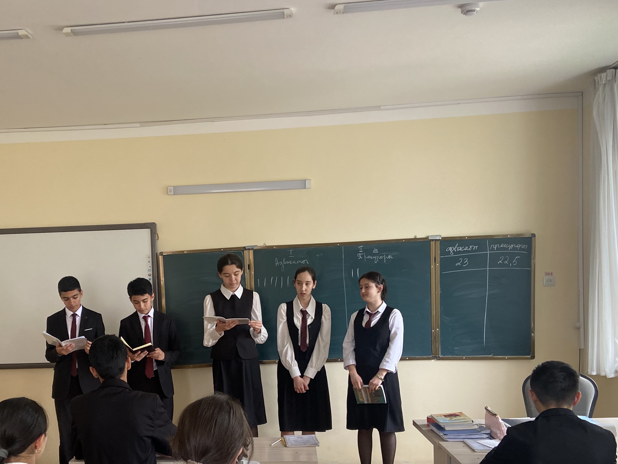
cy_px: 327
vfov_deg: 36.3
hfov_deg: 47.1
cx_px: 203
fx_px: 696
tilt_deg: -3.0
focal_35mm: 39
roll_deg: +2.4
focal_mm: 4.25
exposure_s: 1/121
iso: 125
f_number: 1.8
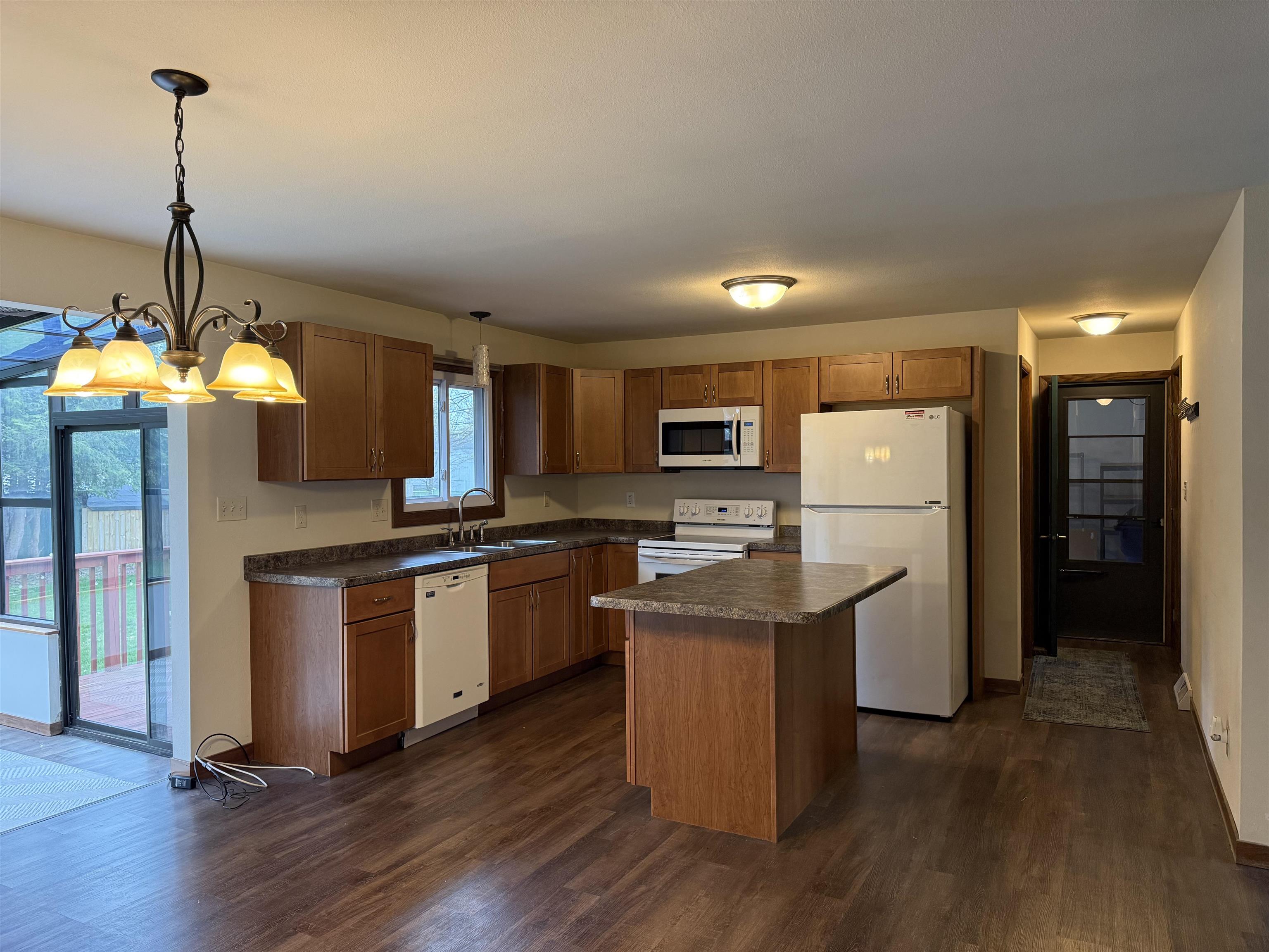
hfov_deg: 71.6
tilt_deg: -0.7
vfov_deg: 56.8
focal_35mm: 24
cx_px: 634
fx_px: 880
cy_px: 476
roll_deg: +0.4
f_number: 1.78
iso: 320
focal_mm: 6.76
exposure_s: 1/120
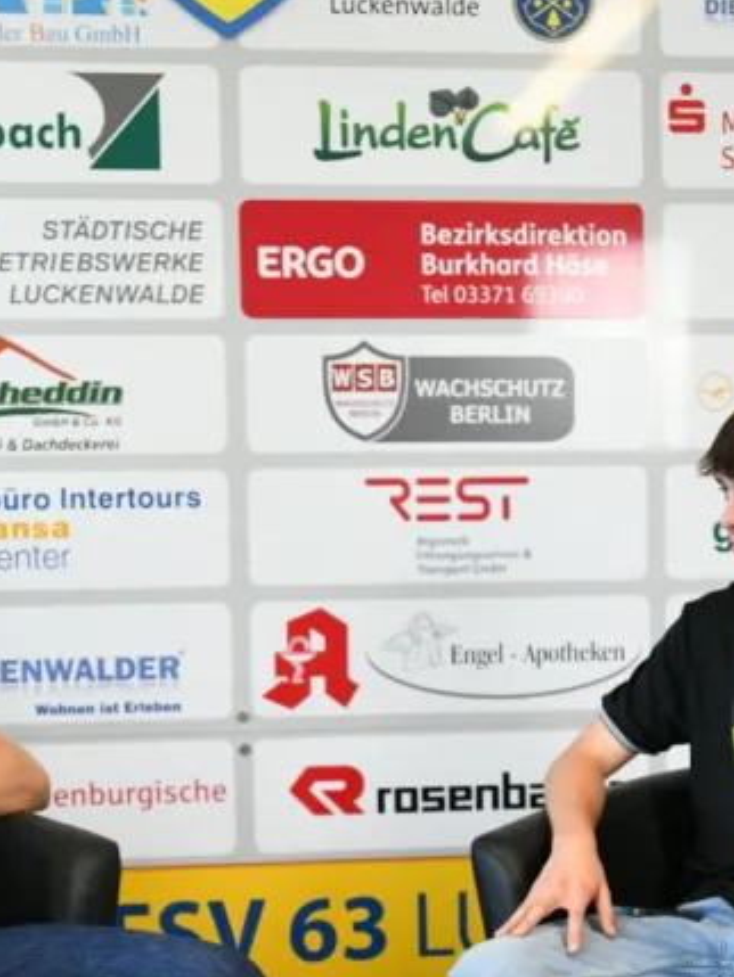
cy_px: 773
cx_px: 317
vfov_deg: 24.6
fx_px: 2204
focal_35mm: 78
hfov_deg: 18.9
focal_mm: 34
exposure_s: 1/500
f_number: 2.8
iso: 2800
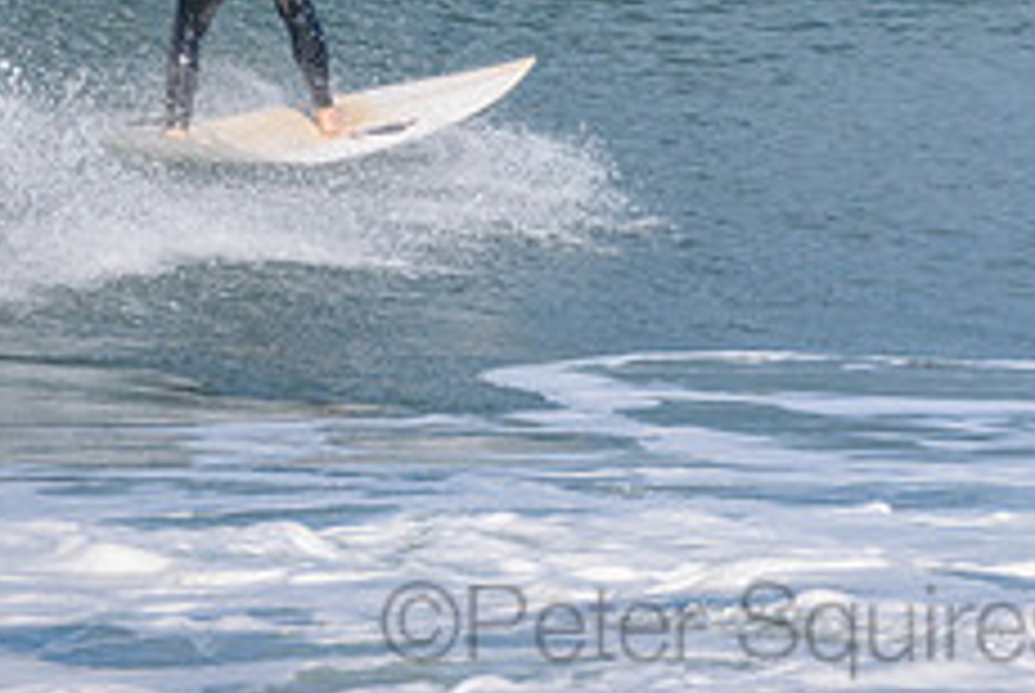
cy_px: -124
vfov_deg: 0.9
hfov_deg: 1.3
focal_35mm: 1588
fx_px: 45713
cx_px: 729
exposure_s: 1/2000
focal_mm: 420
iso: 360
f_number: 5.6
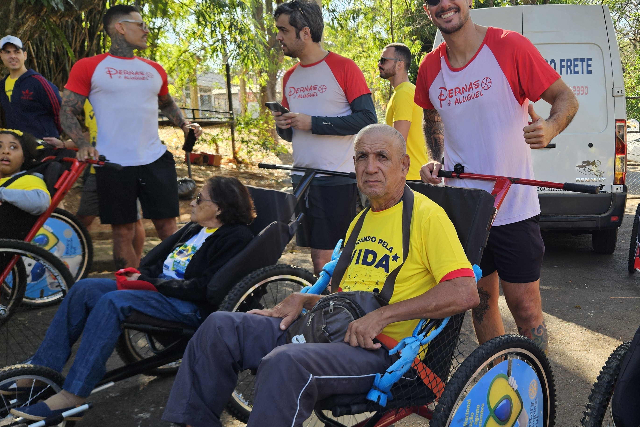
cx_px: 449
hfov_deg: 52.9
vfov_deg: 37.8
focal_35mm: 35
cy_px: 226
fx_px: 622
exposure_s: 1/193
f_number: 1.8
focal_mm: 5.4
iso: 25
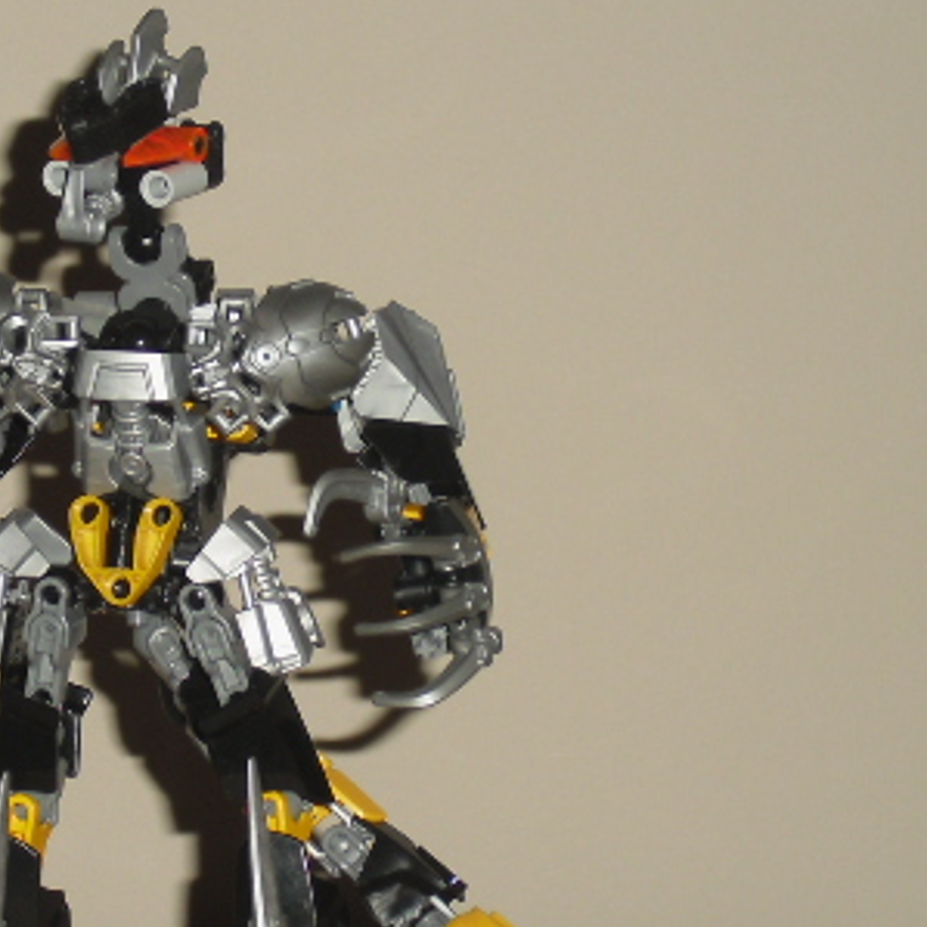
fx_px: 4181
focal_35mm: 138
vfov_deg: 12.7
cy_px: 465
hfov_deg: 12.6
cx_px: 127
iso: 200
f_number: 4.6
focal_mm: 13.1
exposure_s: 1/60
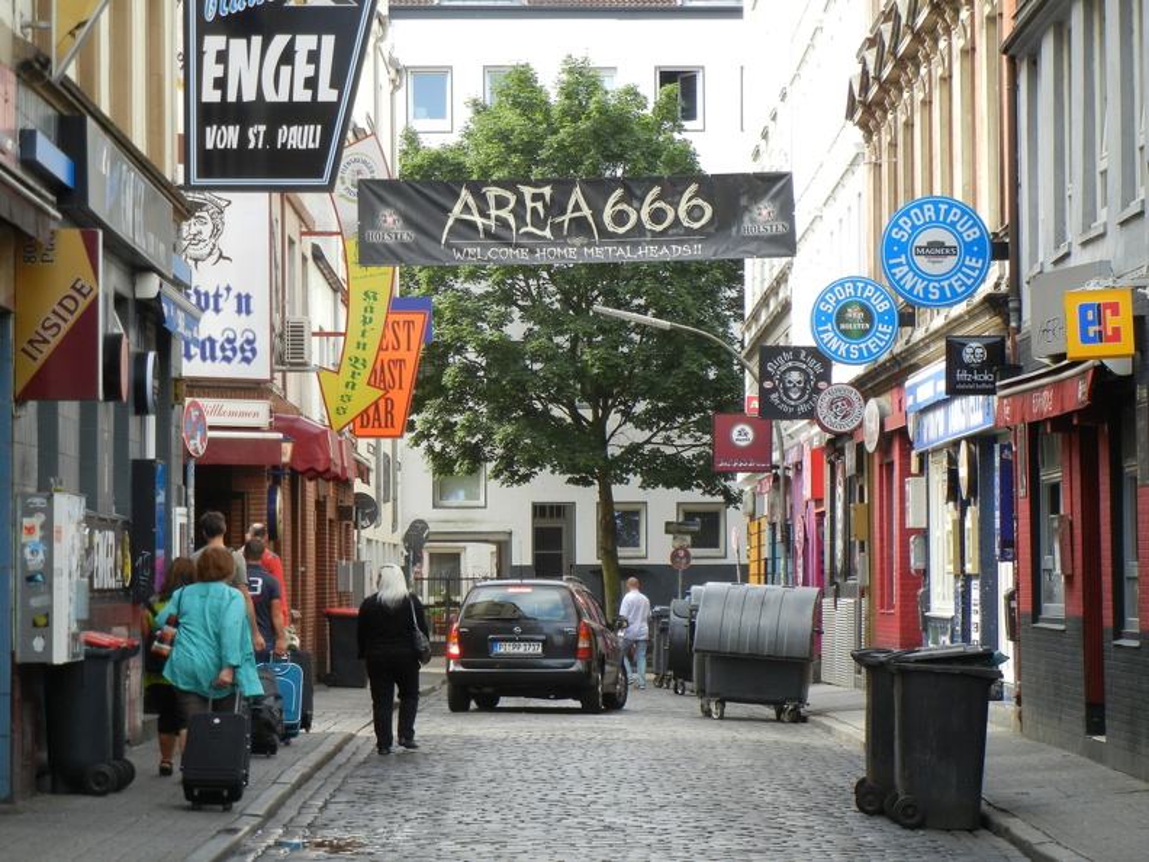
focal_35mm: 116
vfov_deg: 12.8
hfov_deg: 17.0
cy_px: 431
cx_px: 574
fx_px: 3850
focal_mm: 20.9
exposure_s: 1/130
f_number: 4.6
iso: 160
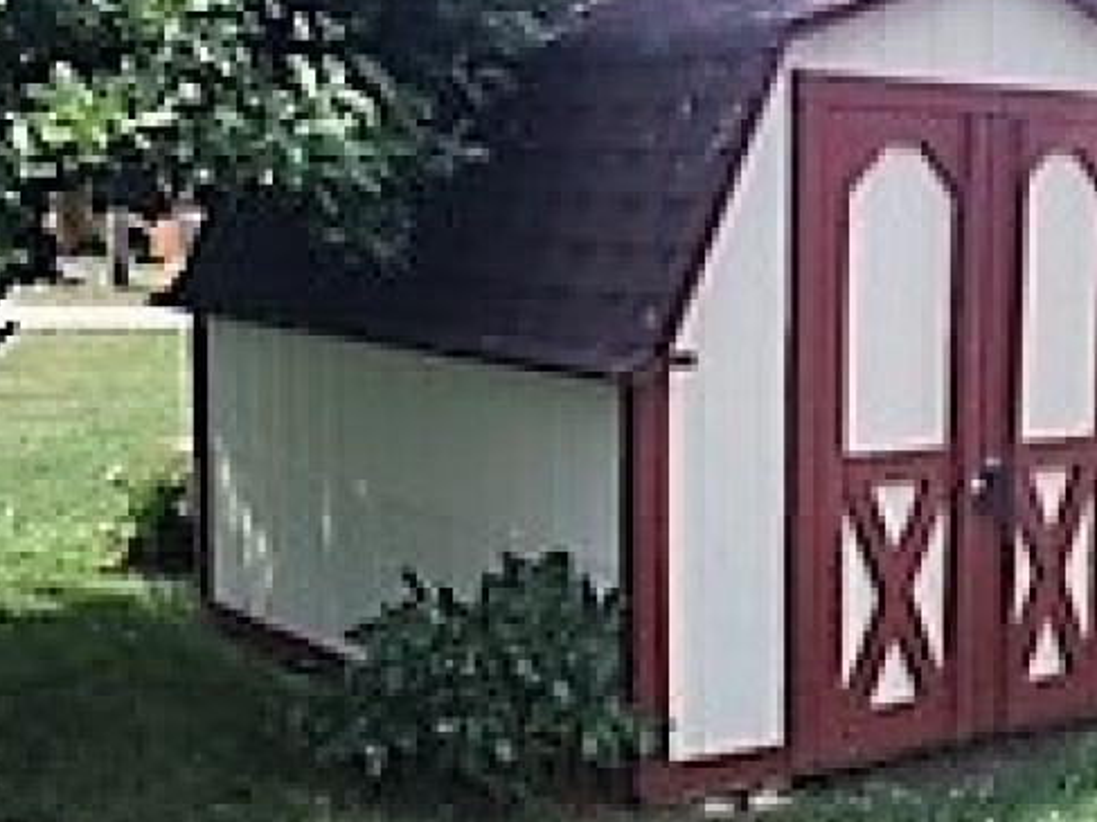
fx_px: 1933
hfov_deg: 30.9
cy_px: 516
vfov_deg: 24.0
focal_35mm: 61
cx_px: 885
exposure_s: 1/1282
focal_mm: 4.15
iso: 32
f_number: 2.2
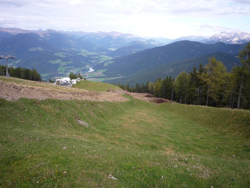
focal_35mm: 32
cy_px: 94
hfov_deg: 56.8
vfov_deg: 44.2
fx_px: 231
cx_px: 125
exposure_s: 1/160
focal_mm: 5.2
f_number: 4
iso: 100
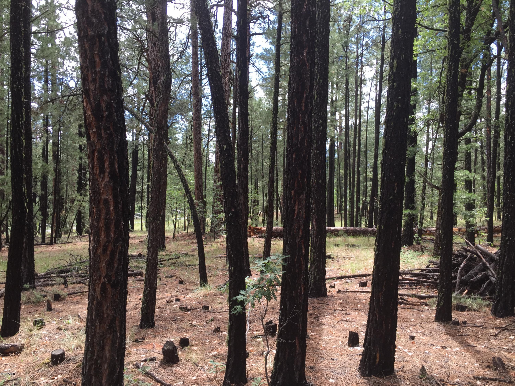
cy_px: 193
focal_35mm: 29
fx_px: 431
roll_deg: -2.7
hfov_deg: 61.7
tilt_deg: -0.7
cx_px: 258
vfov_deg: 48.2
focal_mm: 4.15
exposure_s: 1/207
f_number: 2.2
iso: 32
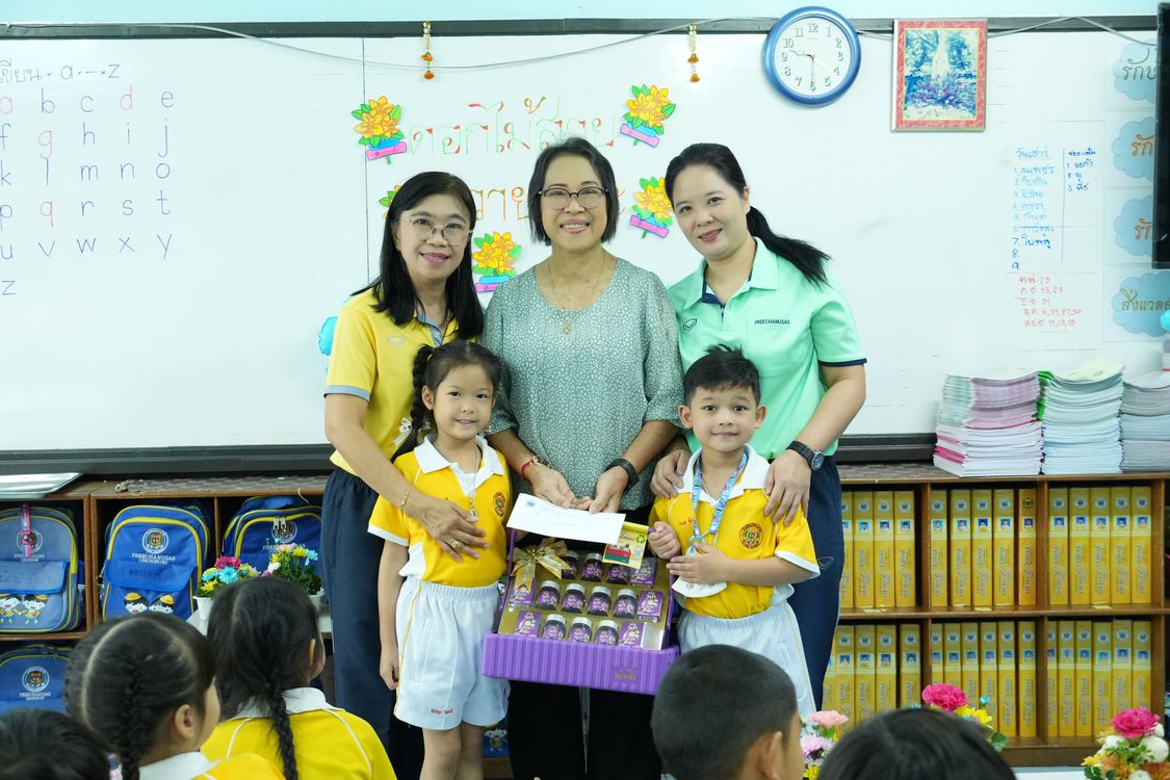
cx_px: 585
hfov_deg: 37.9
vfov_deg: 25.8
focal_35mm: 52
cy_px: 390
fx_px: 1706
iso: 2500
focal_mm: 35
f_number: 4.5
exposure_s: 1/60
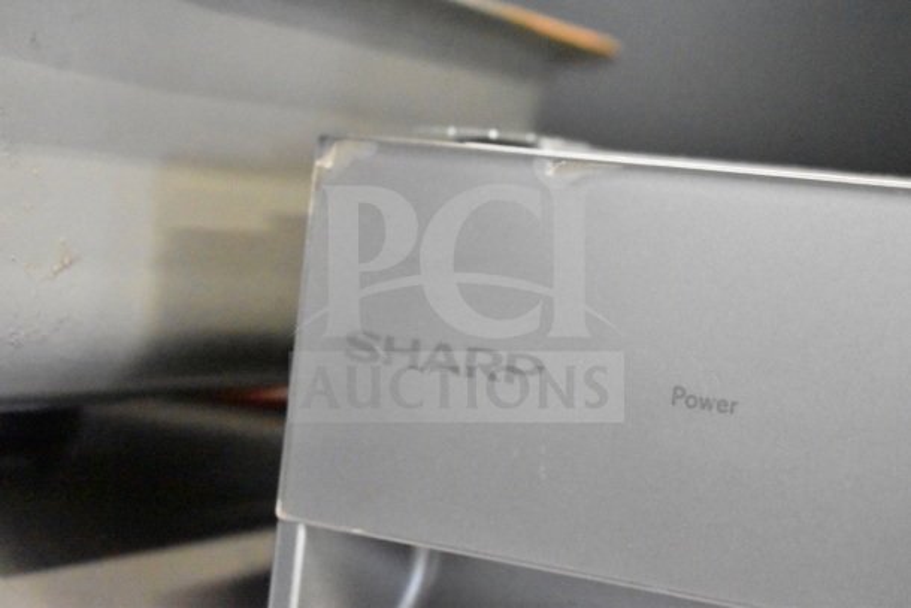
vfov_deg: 17.5
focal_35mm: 78
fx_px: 1974
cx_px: 456
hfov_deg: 26.0
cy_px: 304
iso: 22800
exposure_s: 1/80
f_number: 5.6
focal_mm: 52
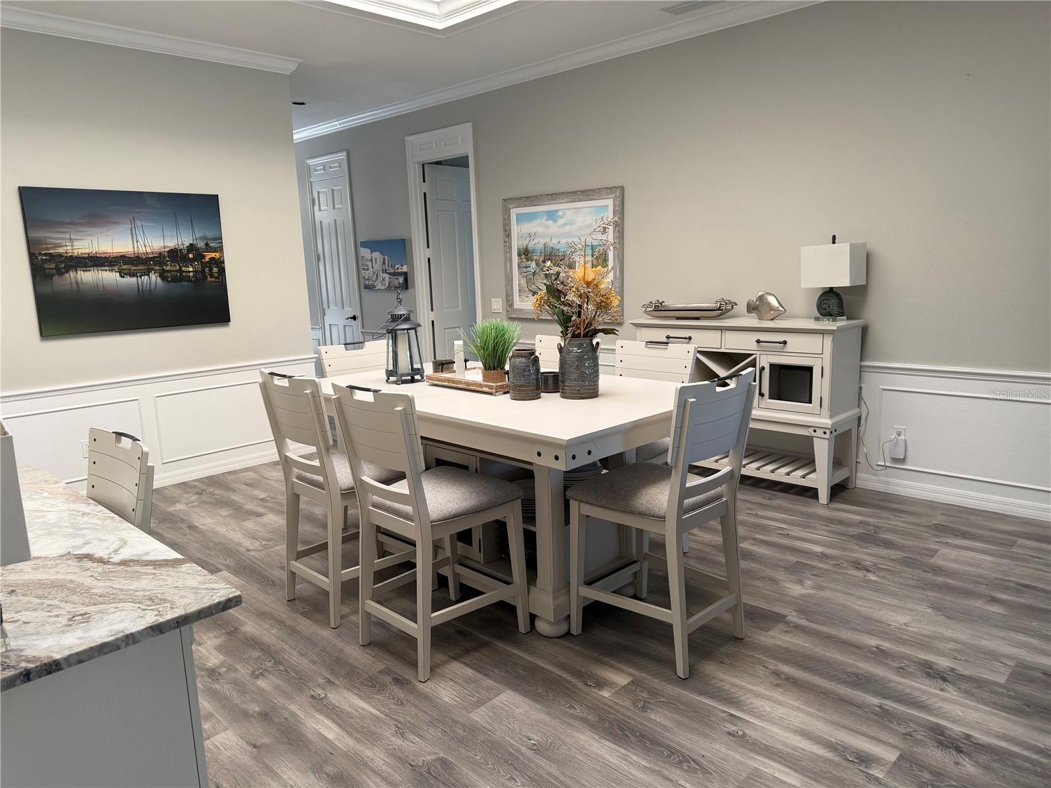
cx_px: 526
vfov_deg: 56.8
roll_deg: +2.9
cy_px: 394
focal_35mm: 24
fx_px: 729
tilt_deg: -9.8
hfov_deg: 71.6
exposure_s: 1/121
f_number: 1.78
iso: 125
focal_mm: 6.76
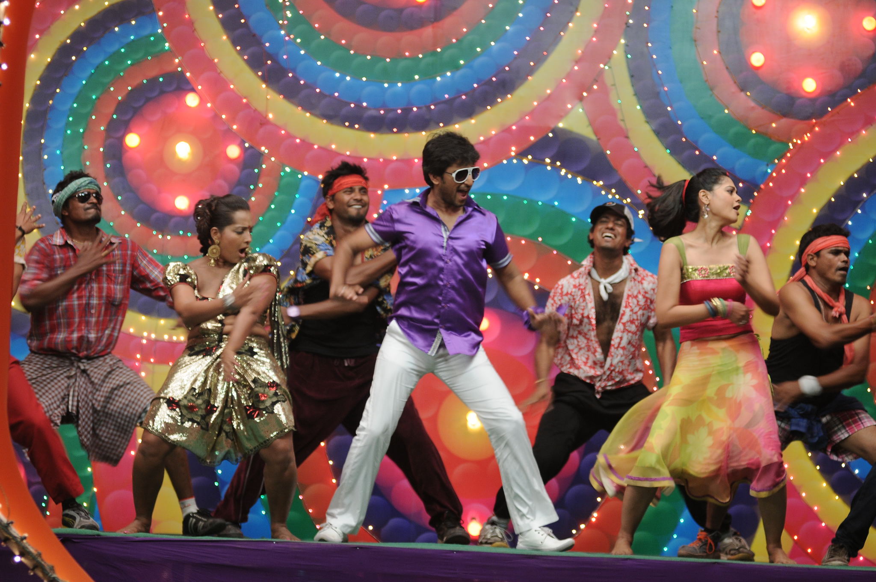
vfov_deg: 7.6
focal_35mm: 180
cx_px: 438
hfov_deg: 11.4
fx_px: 4374
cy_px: 291
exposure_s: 1/100
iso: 500
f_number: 2.8
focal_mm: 120
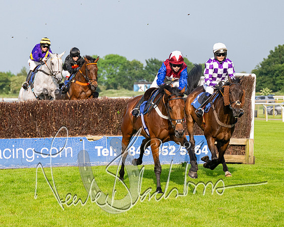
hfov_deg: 11.5
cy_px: 107
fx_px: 1406
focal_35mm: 167
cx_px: 91
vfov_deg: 9.2
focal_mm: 98
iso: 400
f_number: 4
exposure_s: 1/4000
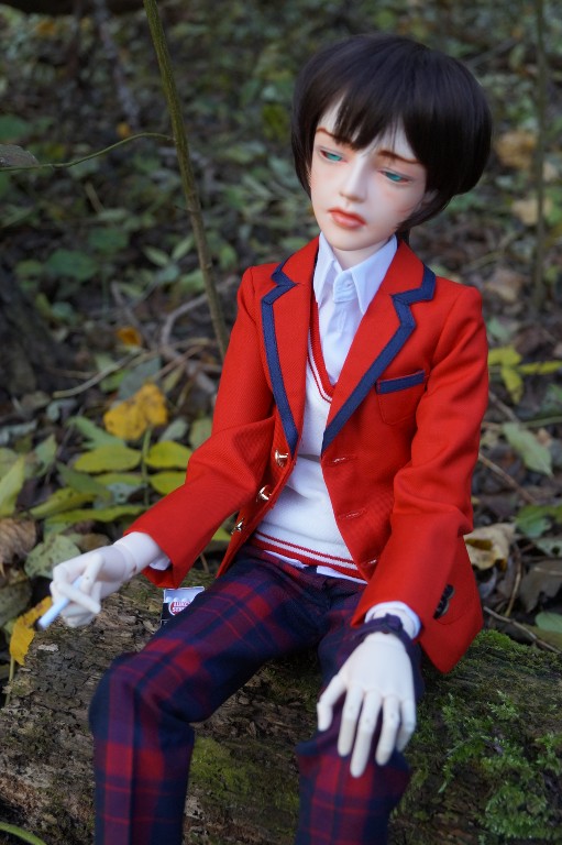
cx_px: 281
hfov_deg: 31.9
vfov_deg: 46.4
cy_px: 422
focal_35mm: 42
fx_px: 985
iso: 800
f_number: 4.5
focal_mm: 28
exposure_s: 1/160
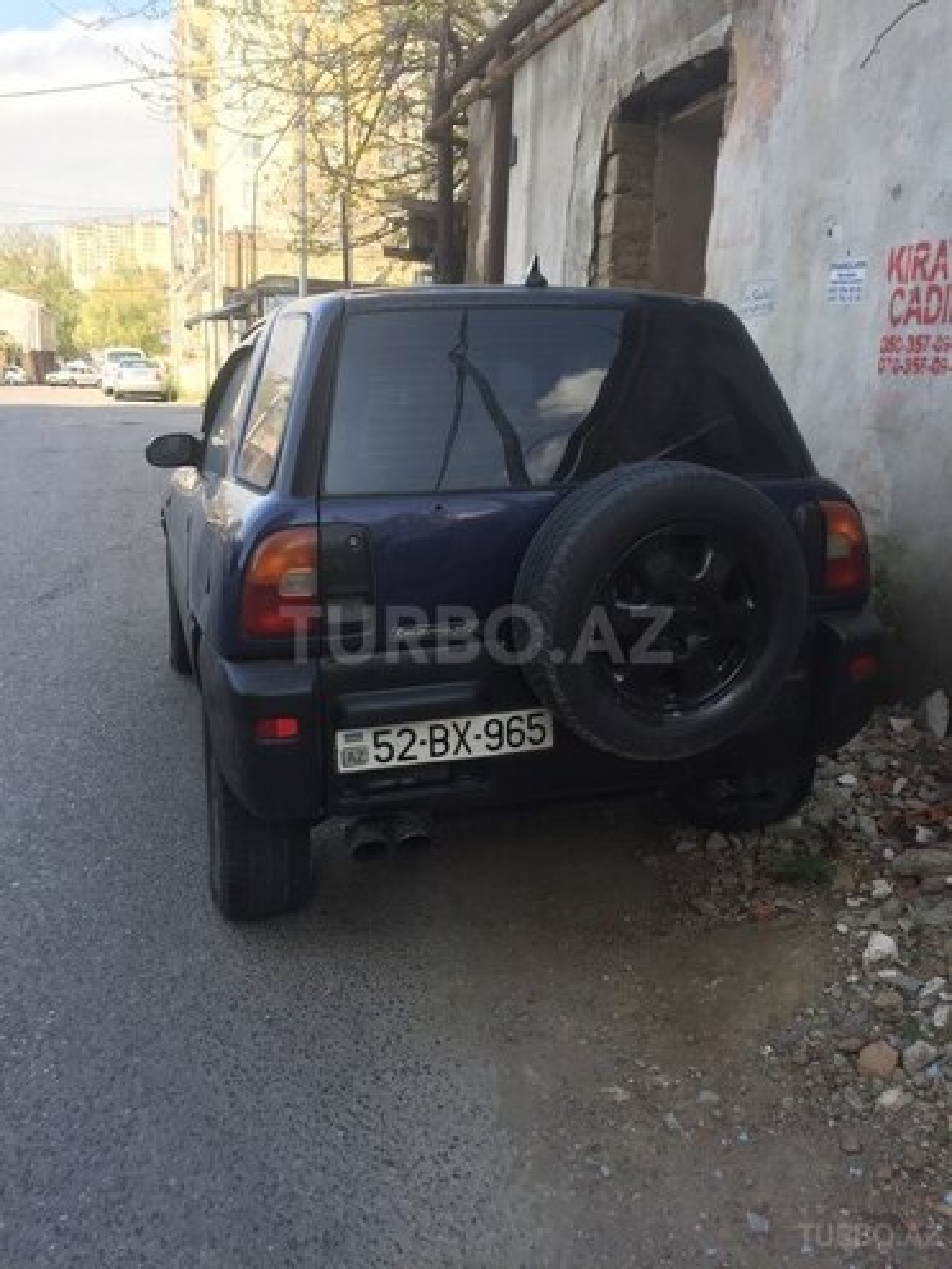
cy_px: 634
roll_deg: -1.5
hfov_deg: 48.2
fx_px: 1063
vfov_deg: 61.7
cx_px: 476
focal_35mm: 29
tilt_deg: -11.4
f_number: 2.2
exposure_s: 1/434
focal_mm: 4.15
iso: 32
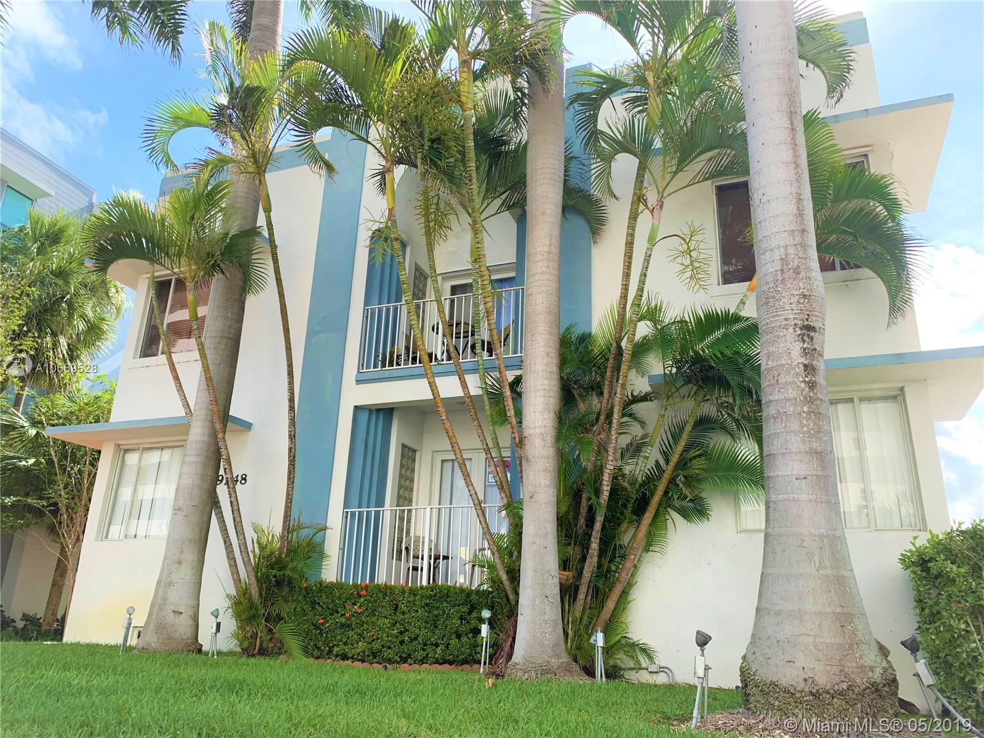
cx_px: 492
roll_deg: -2.2
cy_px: 369
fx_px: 739
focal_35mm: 26
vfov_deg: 53.1
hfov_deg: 67.3
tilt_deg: +19.8
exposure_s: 1/722
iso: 25
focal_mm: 4.25
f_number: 1.8
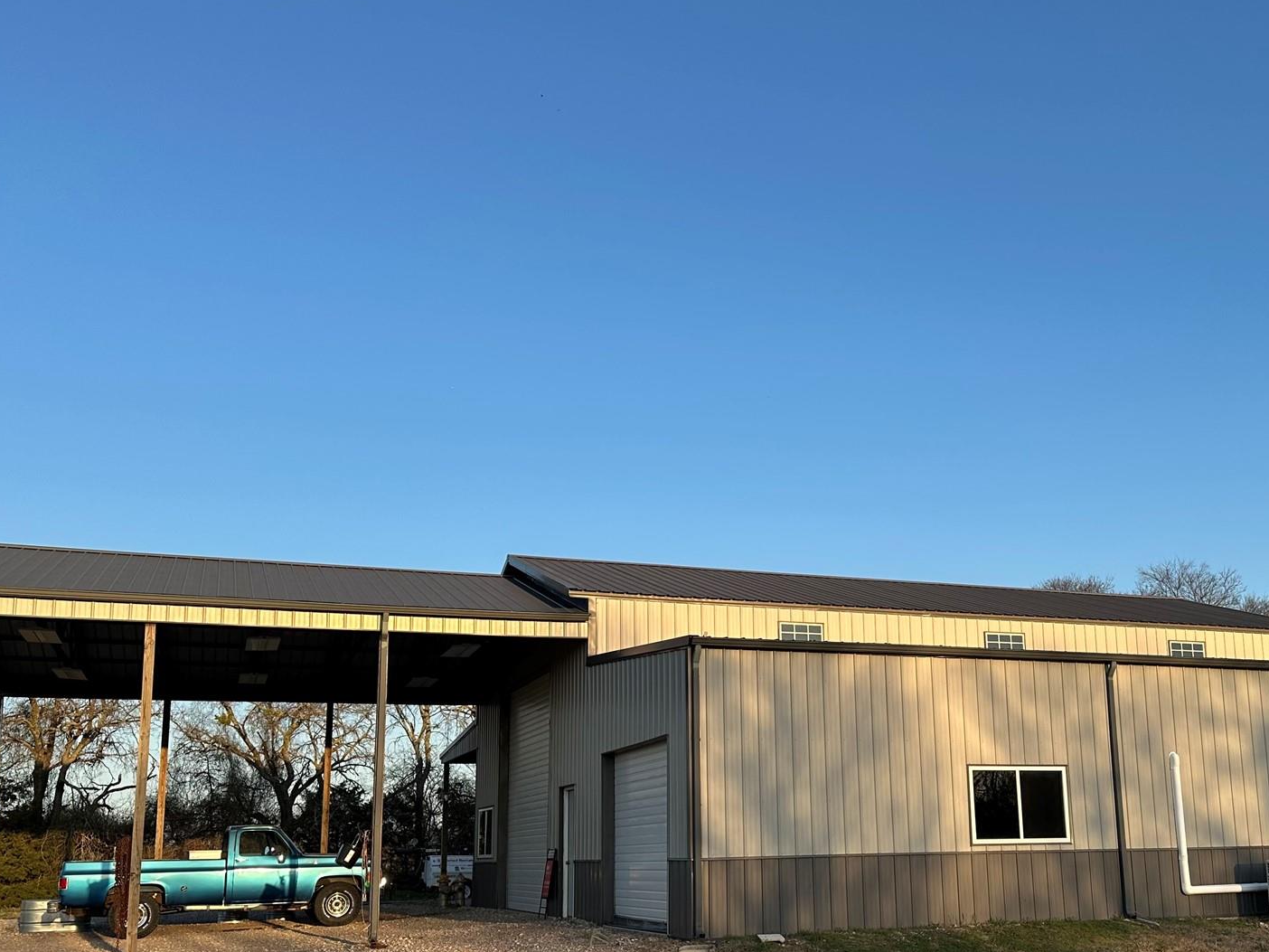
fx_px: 1283
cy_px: 622
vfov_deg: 40.3
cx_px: 758
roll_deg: +0.8
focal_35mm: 35
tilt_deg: +9.7
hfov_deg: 52.3
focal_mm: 6.86
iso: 80
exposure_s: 1/1949
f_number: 1.78
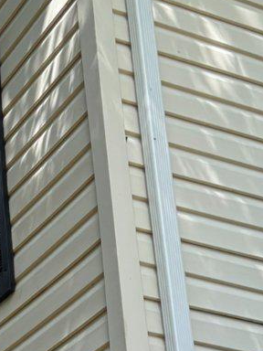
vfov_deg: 17.4
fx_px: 1054
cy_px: 492
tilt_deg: +16.1
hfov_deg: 13.1
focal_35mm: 104
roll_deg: -0.4
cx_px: -189
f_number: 1.6
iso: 64
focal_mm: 5.96
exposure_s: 1/973
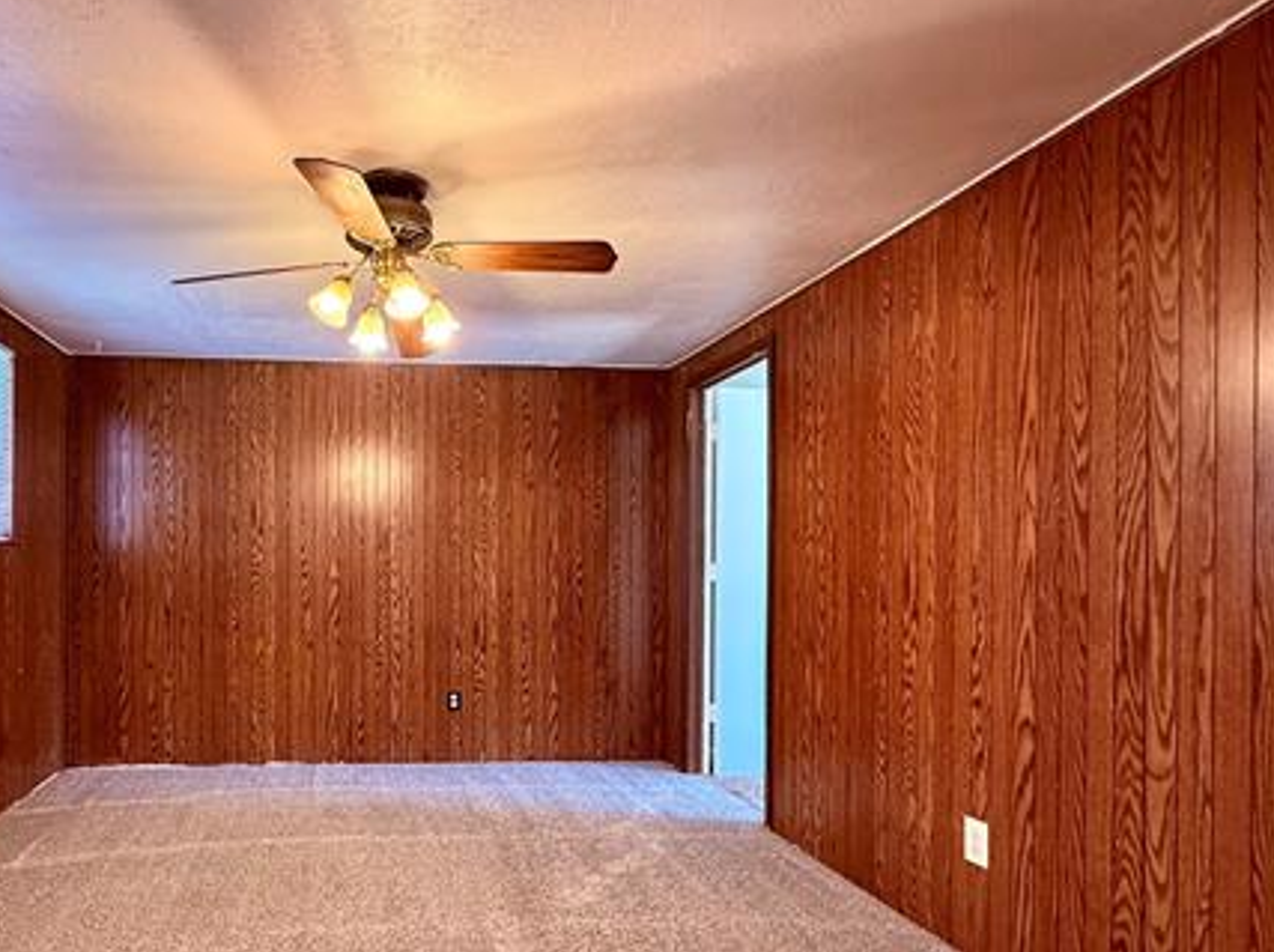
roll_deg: -0.9
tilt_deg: -0.3
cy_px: 571
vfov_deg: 62.8
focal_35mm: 21
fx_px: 772
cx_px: 415
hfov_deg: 76.3
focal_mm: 2.22
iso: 500
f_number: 2.2
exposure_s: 1/120
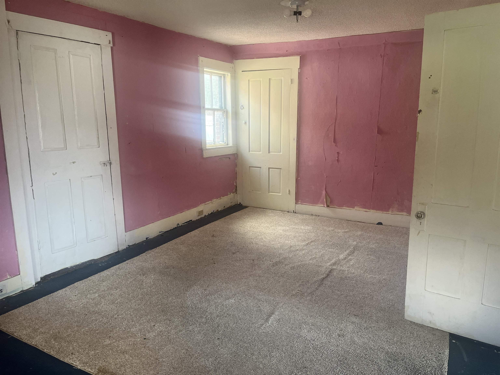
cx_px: 250
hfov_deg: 67.3
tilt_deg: -9.9
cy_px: 188
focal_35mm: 26
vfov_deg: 53.1
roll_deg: +0.2
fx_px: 376
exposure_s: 1/60
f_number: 1.6
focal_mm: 5.1
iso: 160
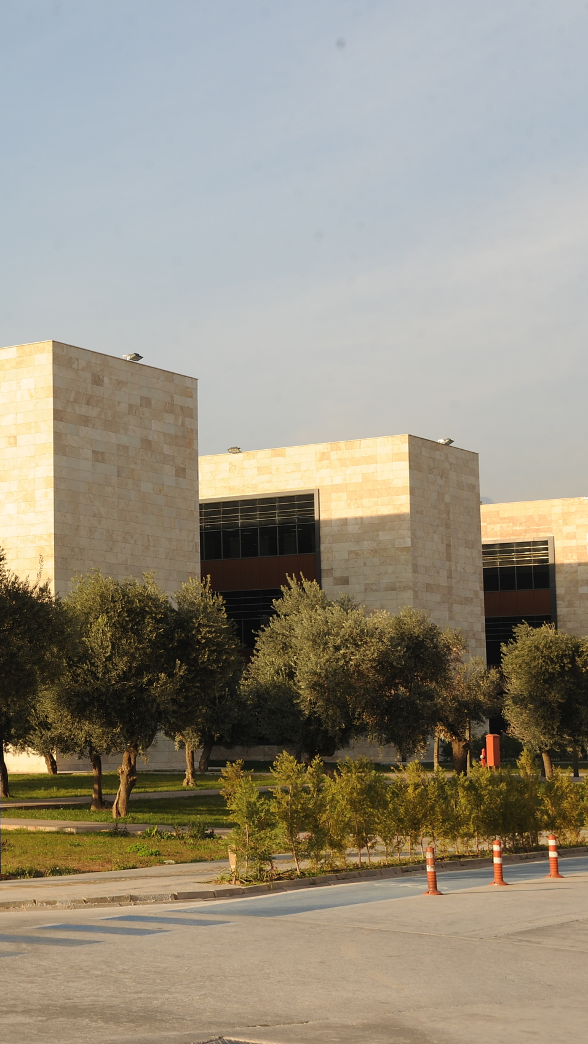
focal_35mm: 71
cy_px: 521
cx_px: -15
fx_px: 1967
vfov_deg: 29.7
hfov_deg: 16.6
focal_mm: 45
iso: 160
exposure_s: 1/160
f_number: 10
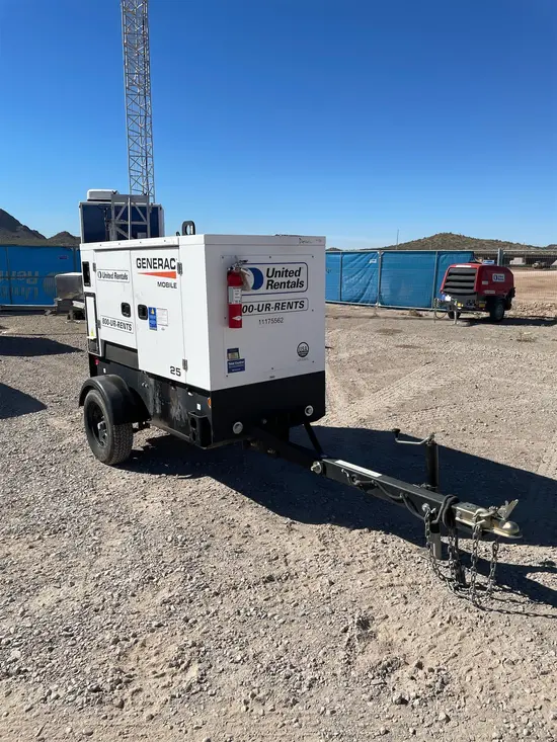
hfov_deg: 53.1
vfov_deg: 67.3
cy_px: 371
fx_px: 558
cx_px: 278
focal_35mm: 26
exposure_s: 1/5291
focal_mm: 4.2
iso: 32
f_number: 1.6
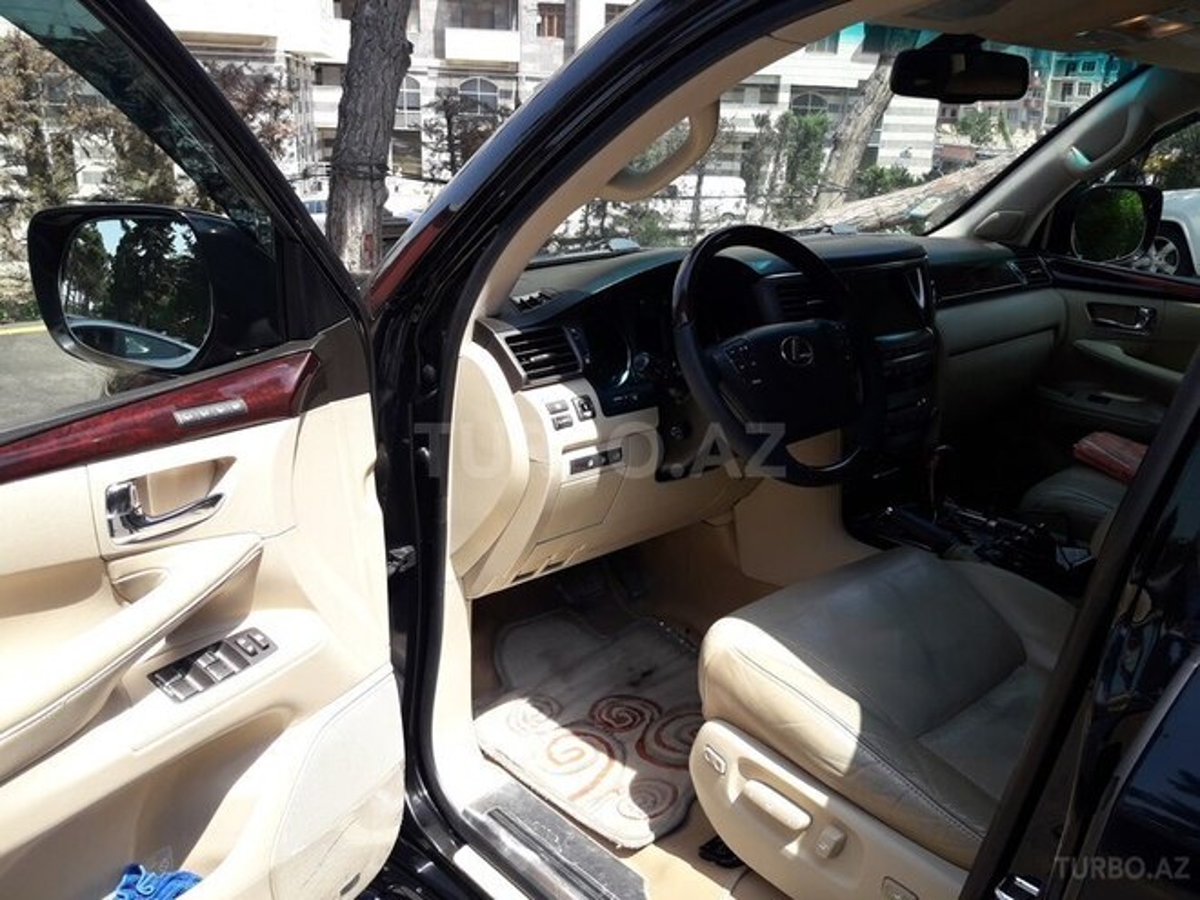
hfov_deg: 63.4
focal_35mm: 28
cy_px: 450
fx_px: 971
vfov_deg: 49.7
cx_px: 600
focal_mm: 3.7
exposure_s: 1/472
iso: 40
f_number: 1.9
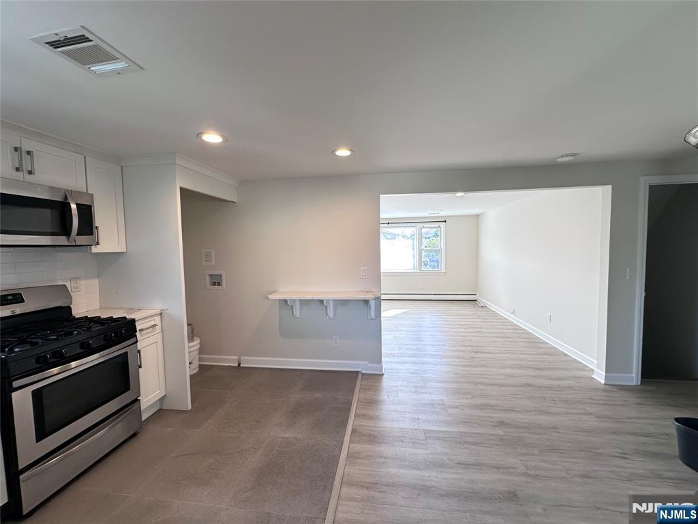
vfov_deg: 85.7
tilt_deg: -2.1
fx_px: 282
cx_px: 349
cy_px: 262
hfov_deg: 102.1
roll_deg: +1.4
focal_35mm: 14
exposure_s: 1/120
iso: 100
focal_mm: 2.22
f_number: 2.2
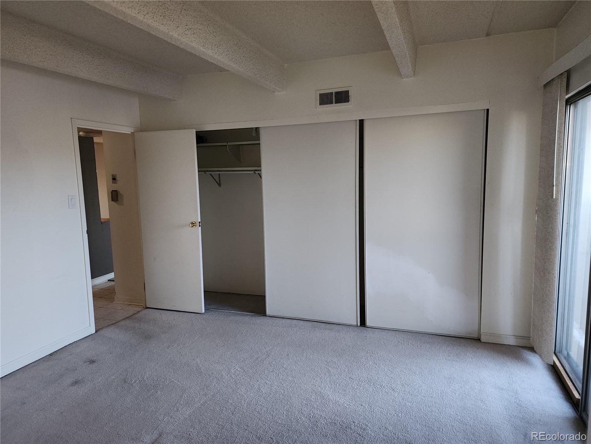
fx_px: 393
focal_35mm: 23
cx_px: 296
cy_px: 222
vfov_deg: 58.9
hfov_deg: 73.9
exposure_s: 1/40
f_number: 1.8
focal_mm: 6.4
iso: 100
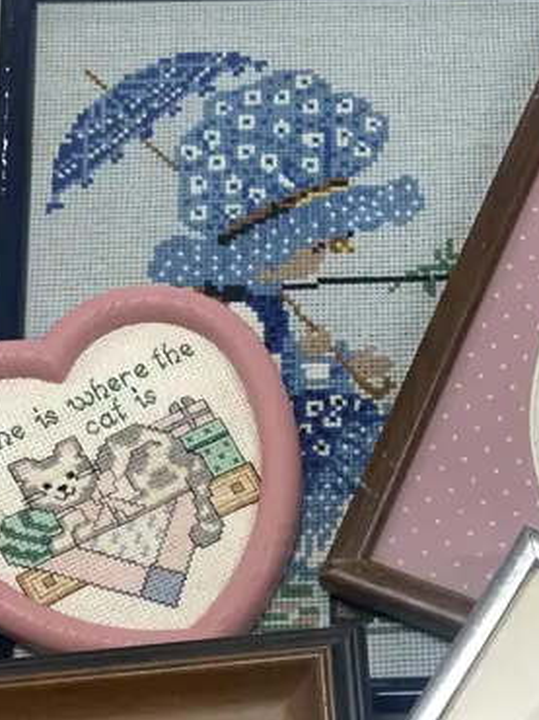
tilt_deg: -76.2
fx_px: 1497
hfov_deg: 20.0
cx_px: 498
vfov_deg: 24.9
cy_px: 815
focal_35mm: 72
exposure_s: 1/100
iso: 100
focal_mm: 4.25
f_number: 1.8
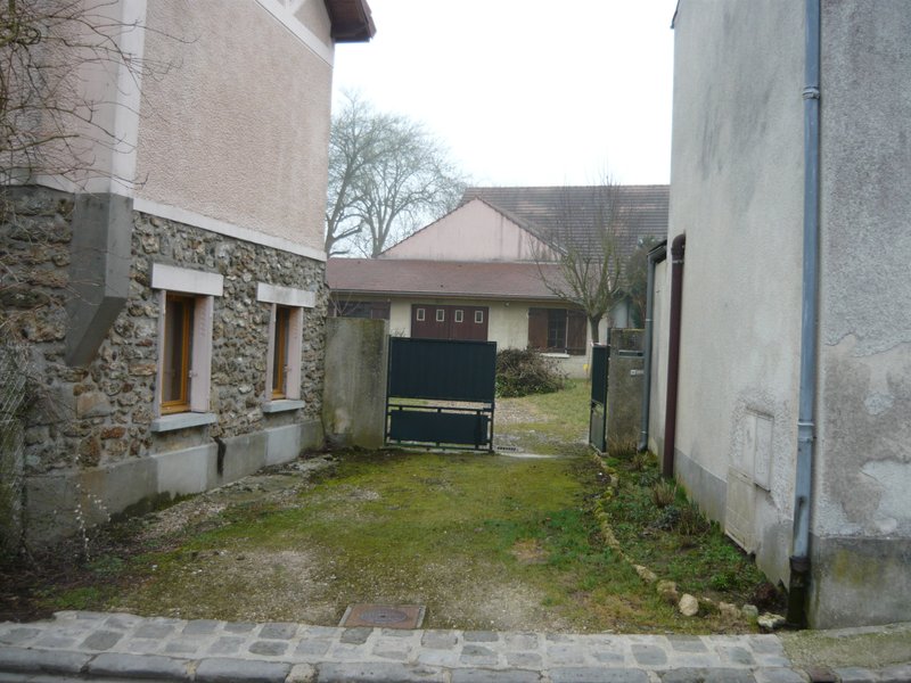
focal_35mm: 33
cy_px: 342
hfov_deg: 55.4
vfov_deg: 42.9
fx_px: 868
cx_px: 456
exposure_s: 1/320
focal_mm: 5.5
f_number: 2.8
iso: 100
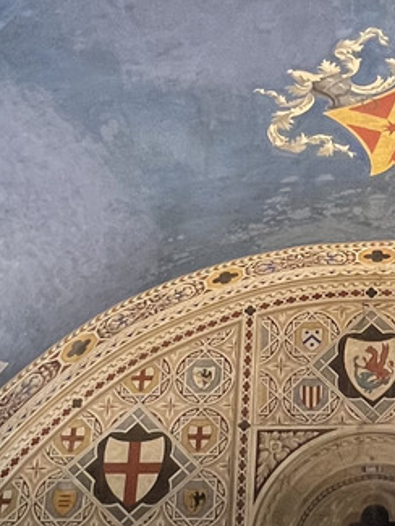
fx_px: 973
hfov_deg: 22.4
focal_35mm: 64
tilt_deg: +28.8
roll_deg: +0.4
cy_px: 244
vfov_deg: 30.2
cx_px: 358
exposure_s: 1/50
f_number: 1.8
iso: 320
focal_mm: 1.57
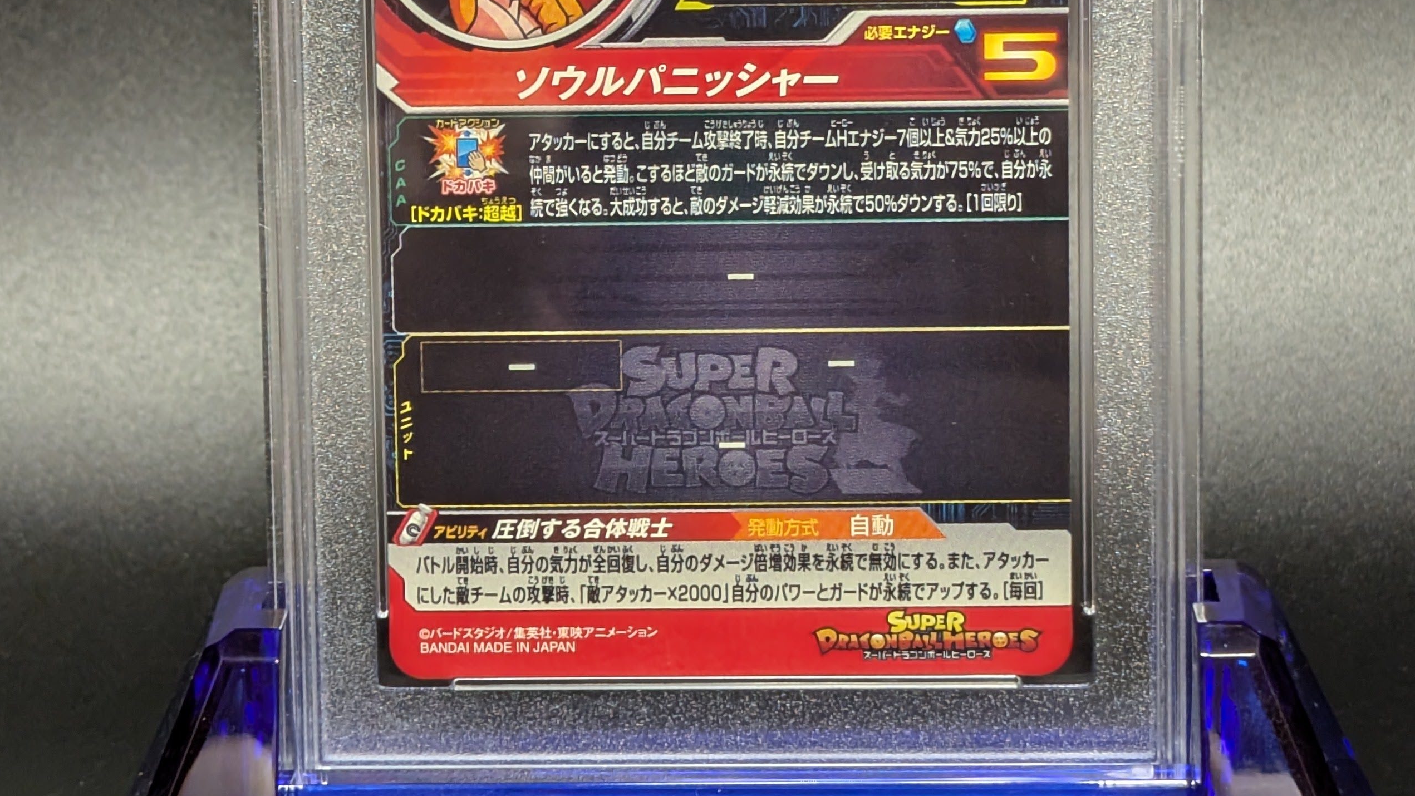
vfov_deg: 14.3
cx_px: 745
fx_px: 3152
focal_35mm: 84
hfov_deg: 25.3
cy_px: 90
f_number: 1.7
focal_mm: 4.53
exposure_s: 1/24
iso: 115
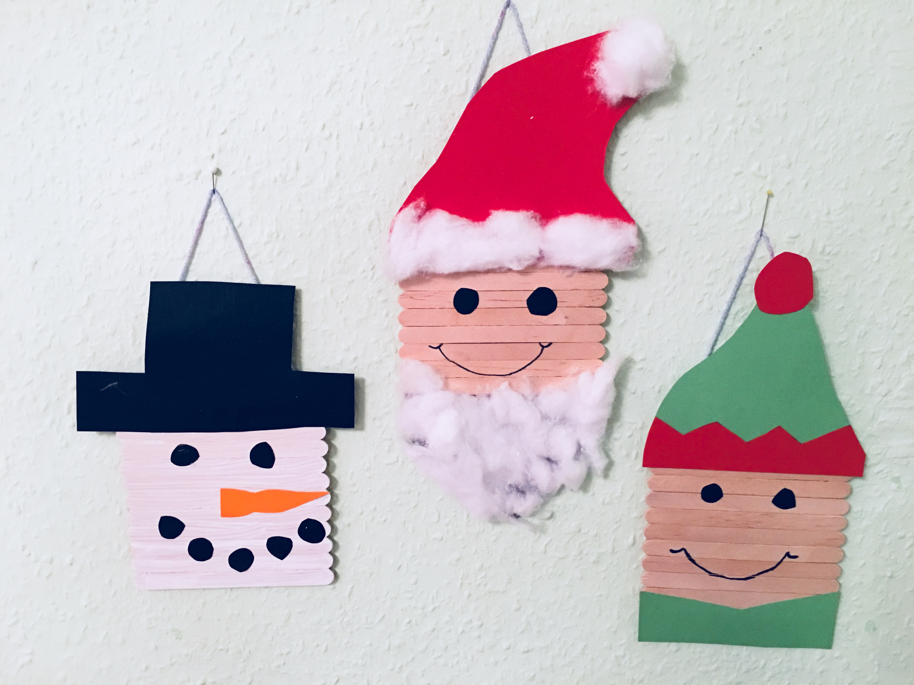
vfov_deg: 48.2
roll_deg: -0.2
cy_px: 342
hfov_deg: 61.7
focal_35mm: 29
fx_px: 766
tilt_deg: -9.3
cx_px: 457
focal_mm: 4.15
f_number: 2.2
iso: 125
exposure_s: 1/8
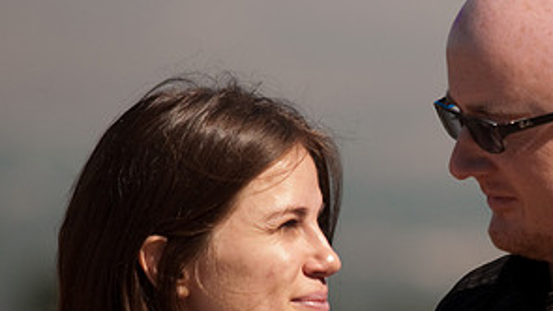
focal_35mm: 494
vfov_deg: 2.5
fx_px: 7244
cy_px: 311
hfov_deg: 4.4
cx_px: 465
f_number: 2.8
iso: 250
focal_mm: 160
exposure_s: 1/4000
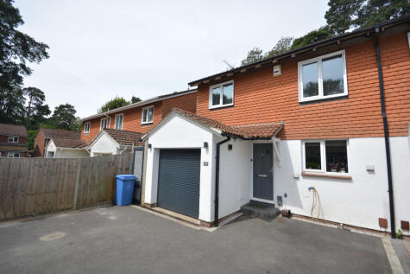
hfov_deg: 100.4
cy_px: 137
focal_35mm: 15
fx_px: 171
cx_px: 205
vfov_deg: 77.4
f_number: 8
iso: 400
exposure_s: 1/800
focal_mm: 10
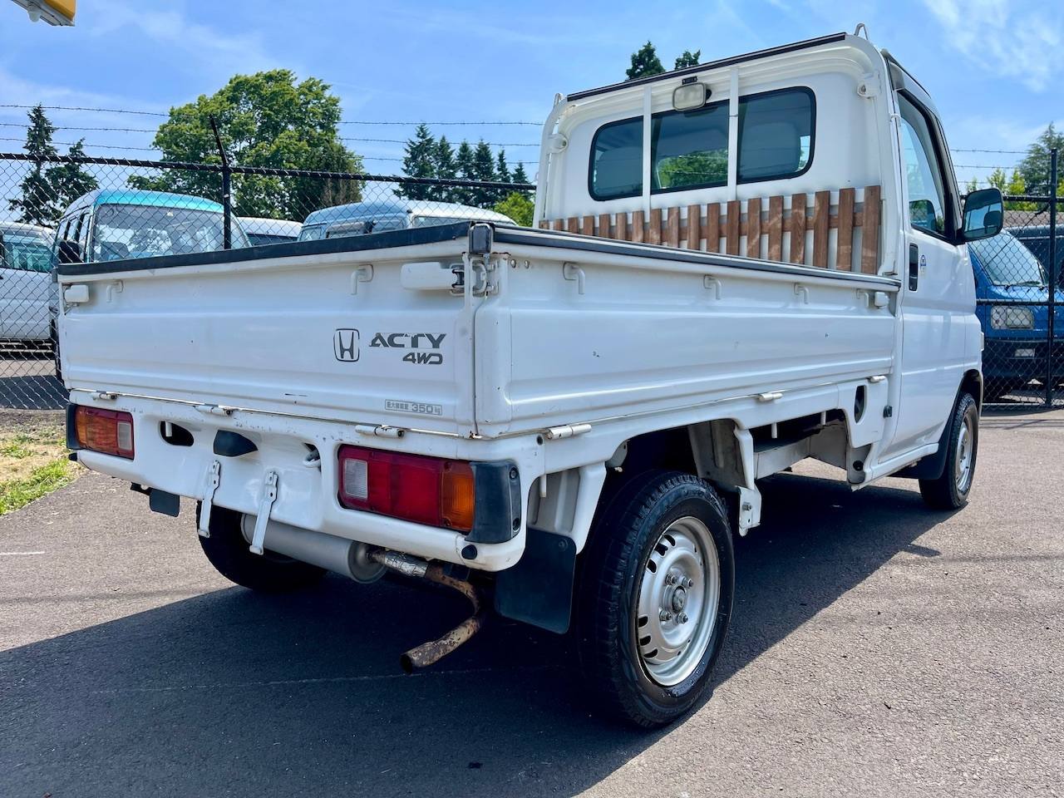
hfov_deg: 69.4
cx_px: 532
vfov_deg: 54.9
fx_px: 768
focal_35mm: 25
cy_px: 399
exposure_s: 1/2288
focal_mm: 5.1
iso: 32
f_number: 1.6
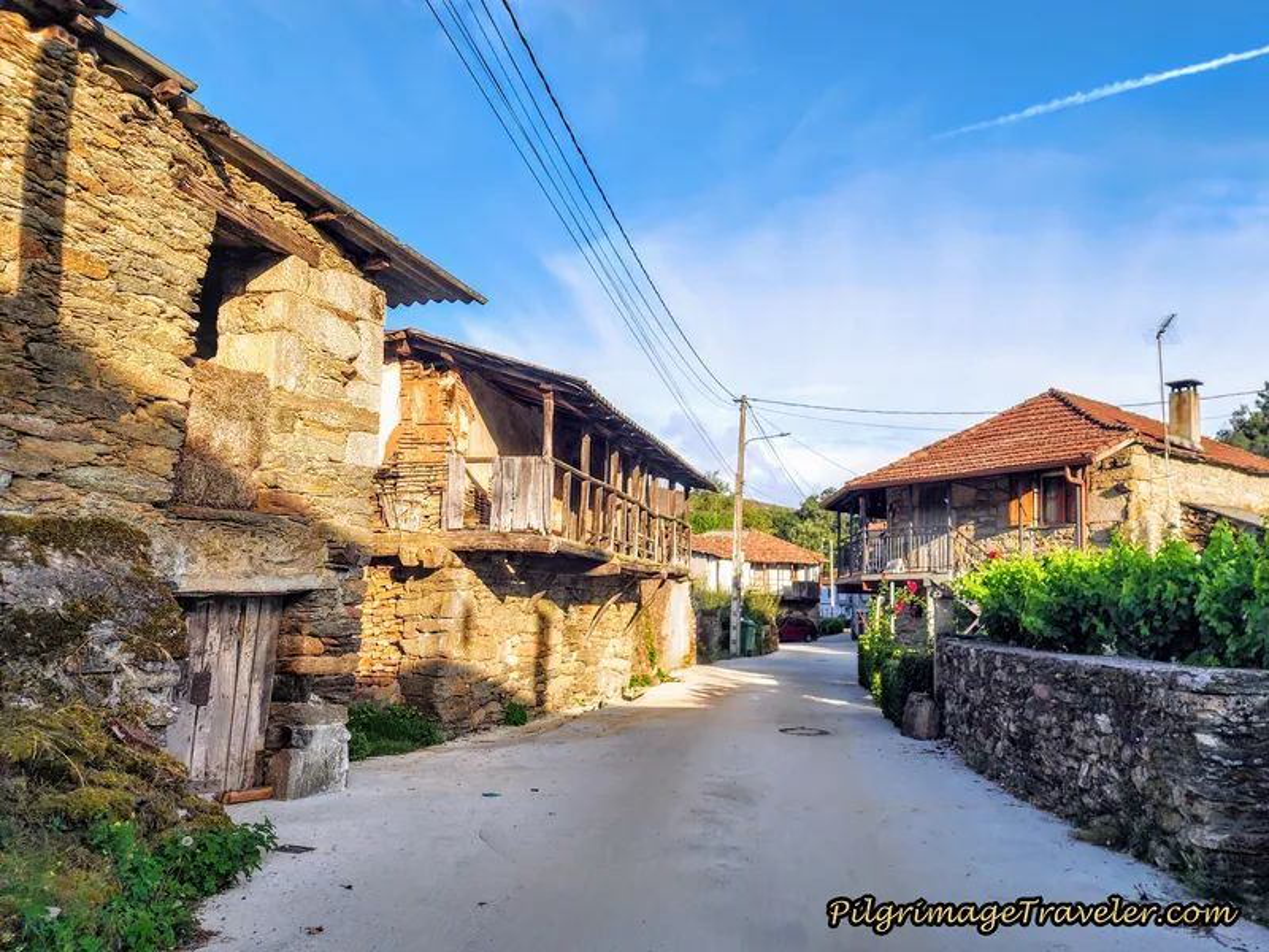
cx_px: 634
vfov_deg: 58.9
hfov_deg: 73.9
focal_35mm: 23
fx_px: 843
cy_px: 476
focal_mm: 6.4
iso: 12
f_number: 1.8
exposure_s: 1/501
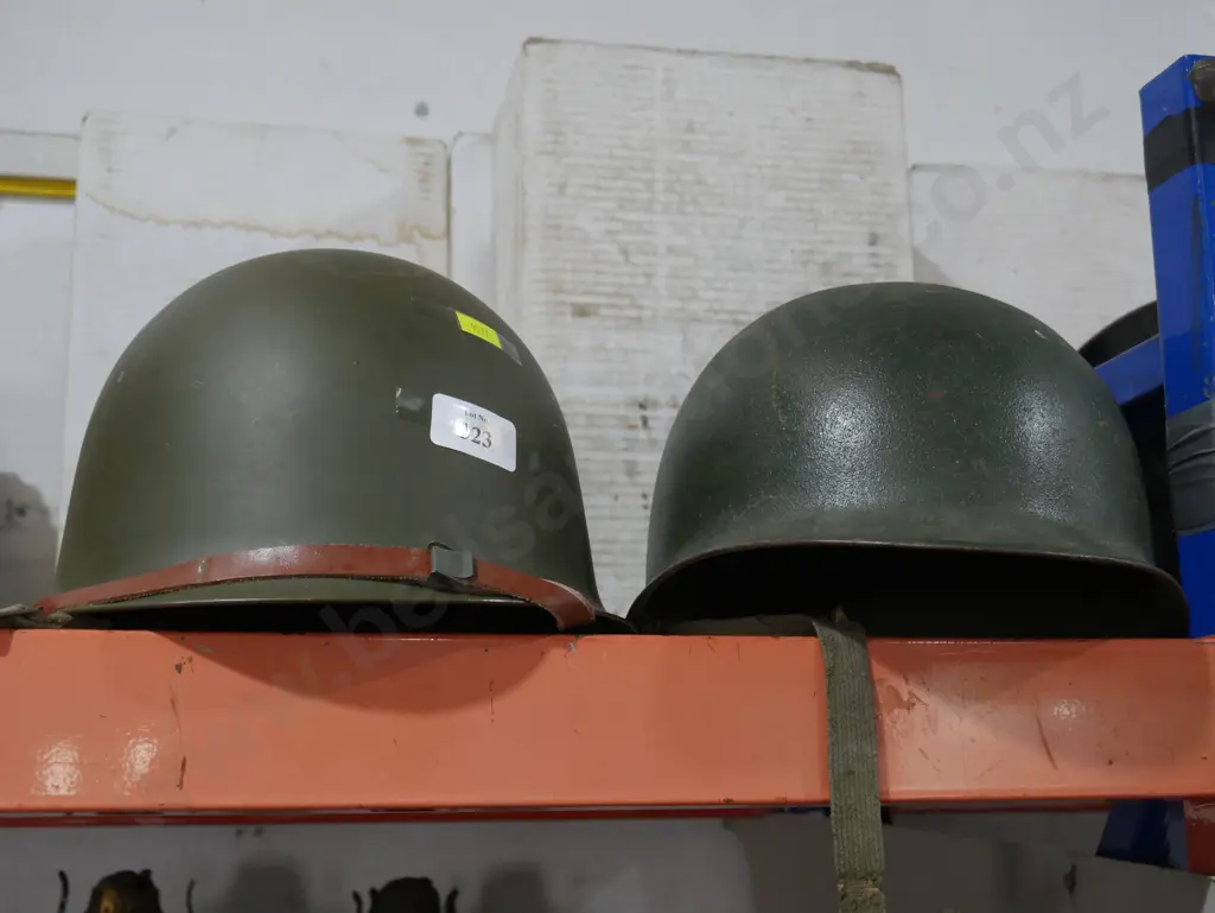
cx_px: 608
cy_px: 456
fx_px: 1686
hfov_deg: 39.6
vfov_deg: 30.3
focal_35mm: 48
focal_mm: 24
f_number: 5.2
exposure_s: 1/60
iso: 1250
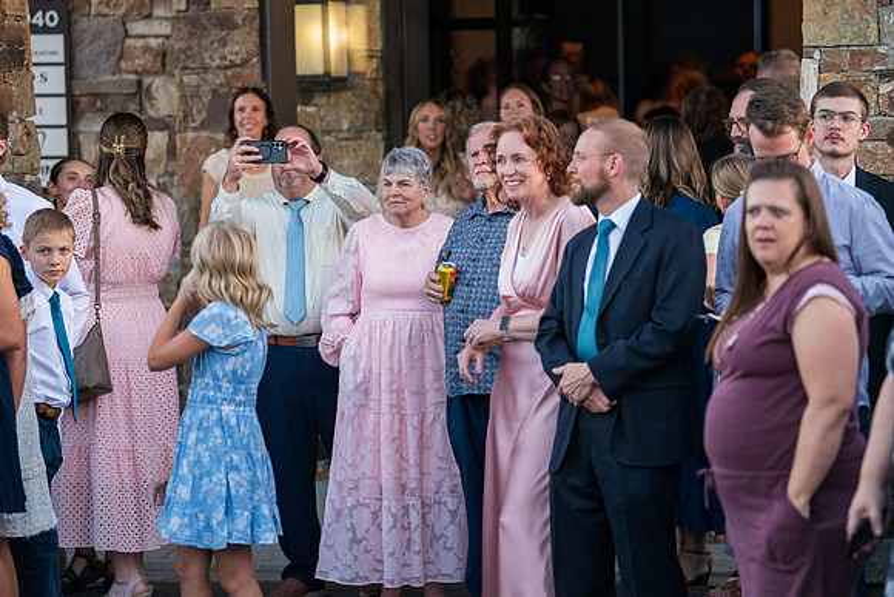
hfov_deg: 13.0
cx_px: 446
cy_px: 298
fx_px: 3908
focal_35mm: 157
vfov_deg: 8.7
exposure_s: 1/1600
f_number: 2.8
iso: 4000
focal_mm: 130
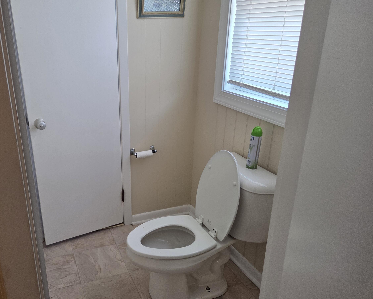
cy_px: 162
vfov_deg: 48.5
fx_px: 331
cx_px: 129
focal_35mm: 30
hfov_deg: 57.7
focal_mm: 5.4
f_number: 1.8
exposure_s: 1/120
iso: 100
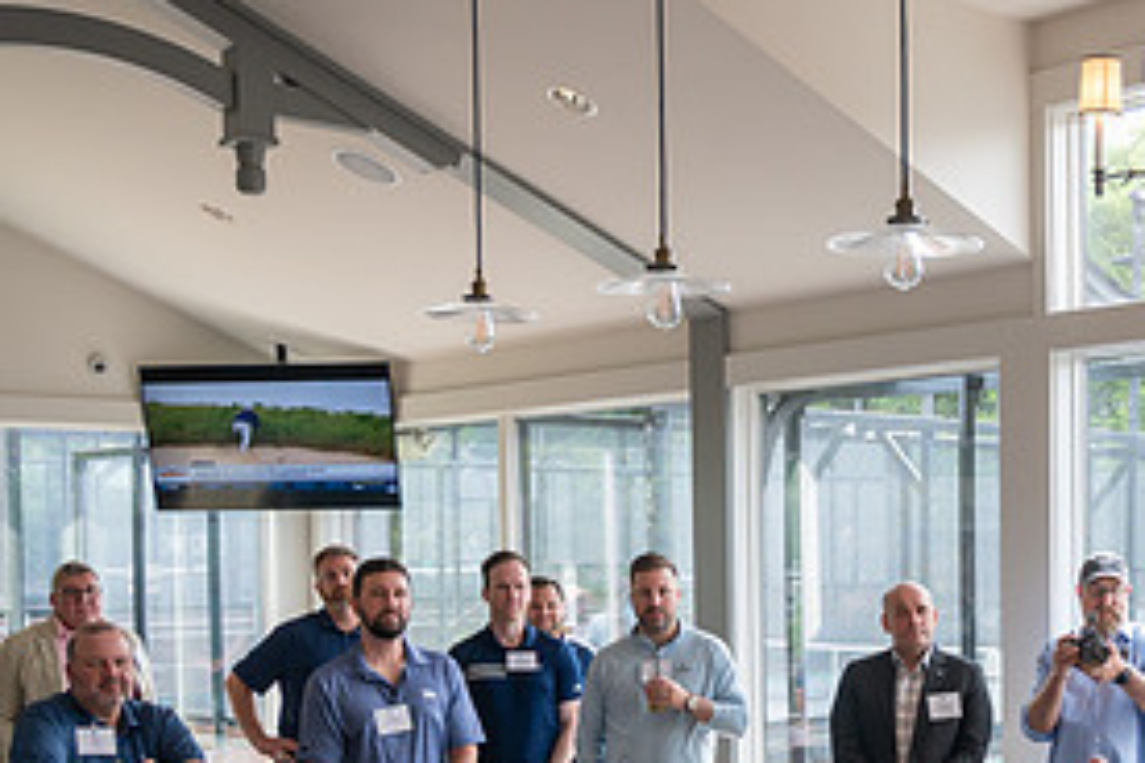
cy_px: 626
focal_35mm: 58
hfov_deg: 33.3
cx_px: 947
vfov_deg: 23.0
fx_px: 1845
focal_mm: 24
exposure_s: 1/320
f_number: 4
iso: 640
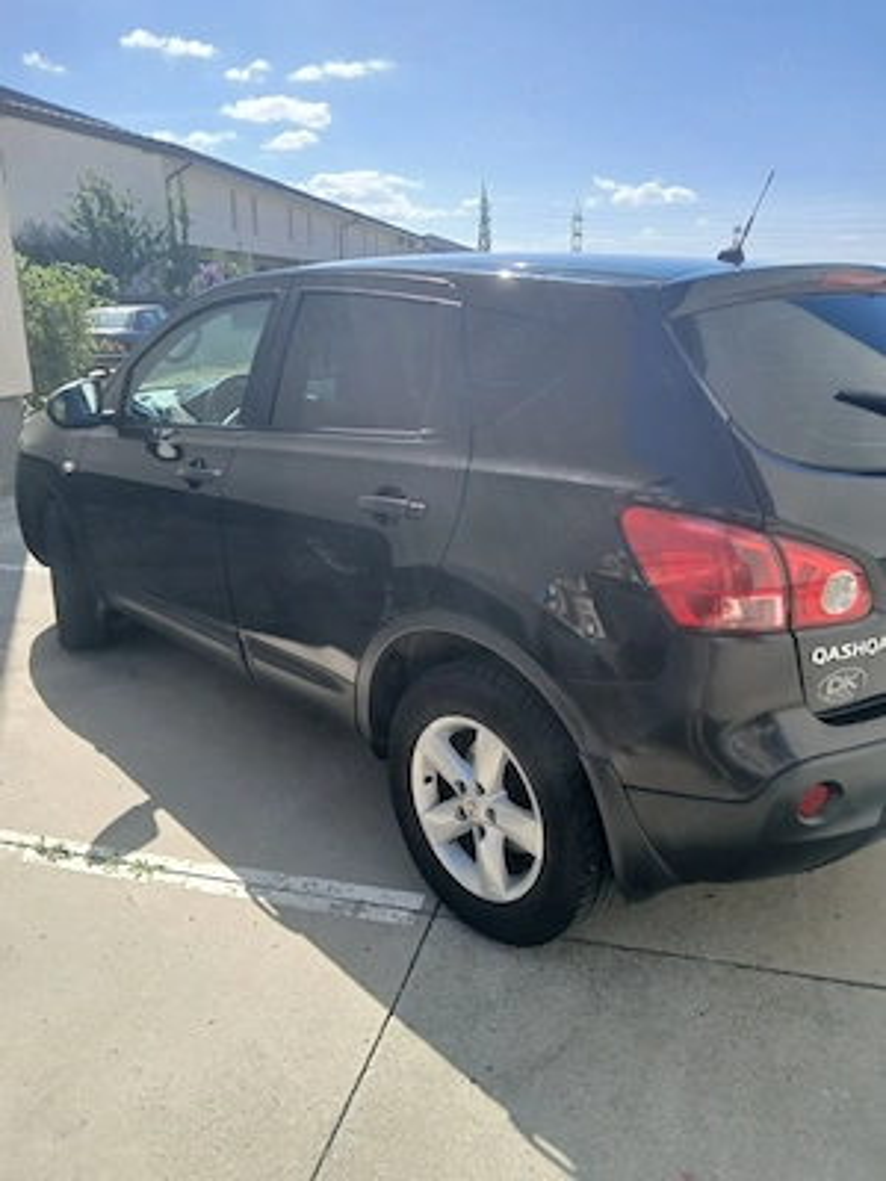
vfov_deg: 67.3
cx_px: 443
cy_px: 590
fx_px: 887
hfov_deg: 53.1
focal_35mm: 26
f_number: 1.8
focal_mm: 3.98
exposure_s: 1/338
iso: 20
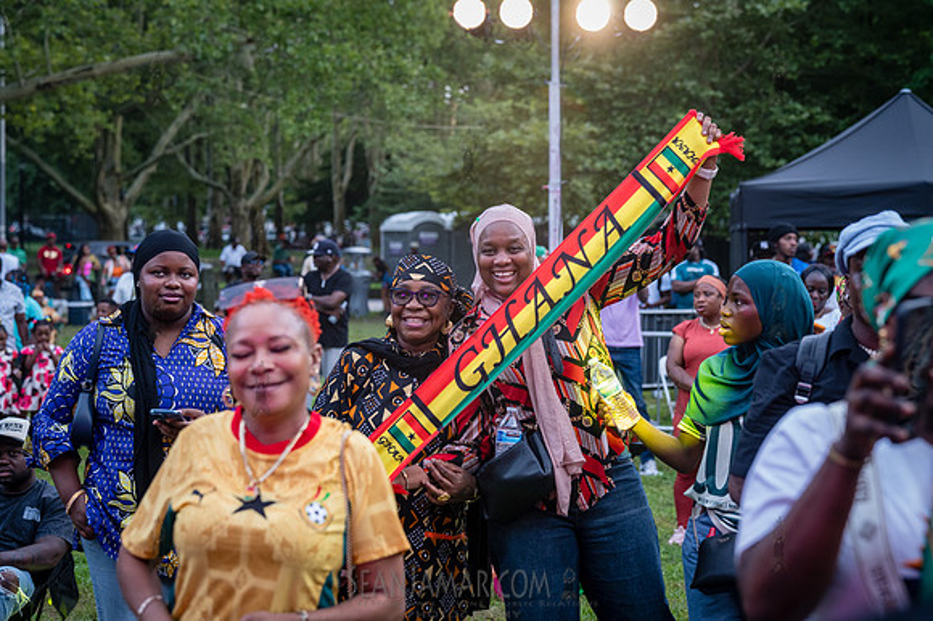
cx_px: 466
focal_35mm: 69
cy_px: 310
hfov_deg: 29.3
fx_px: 1787
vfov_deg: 19.7
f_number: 4
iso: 1600
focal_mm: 69
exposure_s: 1/640
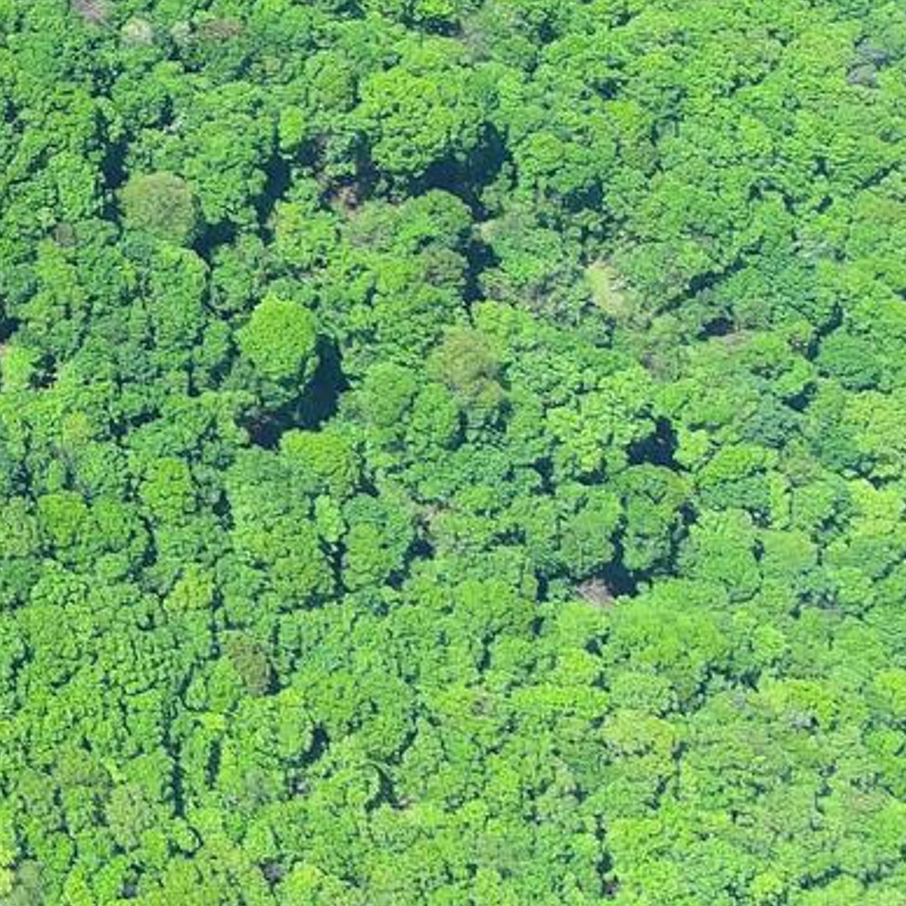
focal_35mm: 130
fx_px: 3849
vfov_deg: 13.2
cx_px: -1291
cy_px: -78
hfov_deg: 11.2
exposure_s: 1/509
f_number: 2.8
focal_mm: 10.57
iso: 100
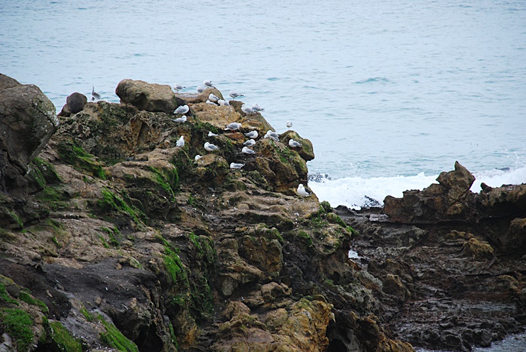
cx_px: 263
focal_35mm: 202
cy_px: 176
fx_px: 2963
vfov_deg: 6.8
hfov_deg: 10.1
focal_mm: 135
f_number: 6.3
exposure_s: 1/400
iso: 400
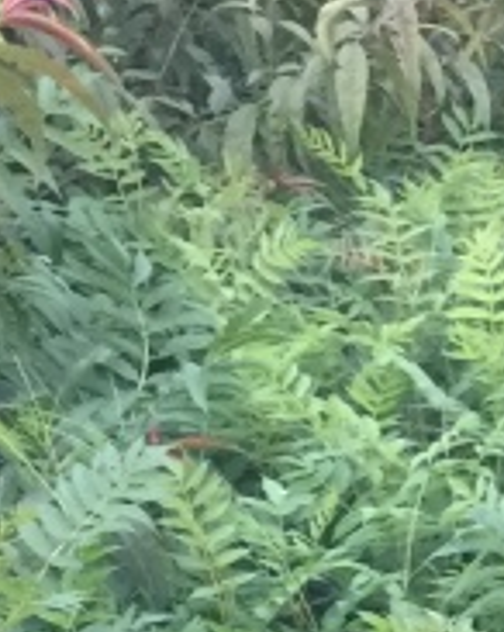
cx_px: 1101
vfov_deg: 11.1
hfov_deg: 8.7
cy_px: 1048
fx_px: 3082
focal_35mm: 165
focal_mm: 4.15
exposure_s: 1/33
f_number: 2.2
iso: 80
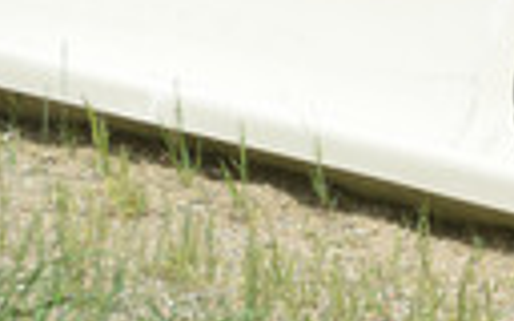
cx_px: 755
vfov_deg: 2.1
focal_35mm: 620
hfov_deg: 3.4
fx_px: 8685
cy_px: 187
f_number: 6.3
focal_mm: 195
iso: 180
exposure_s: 1/640
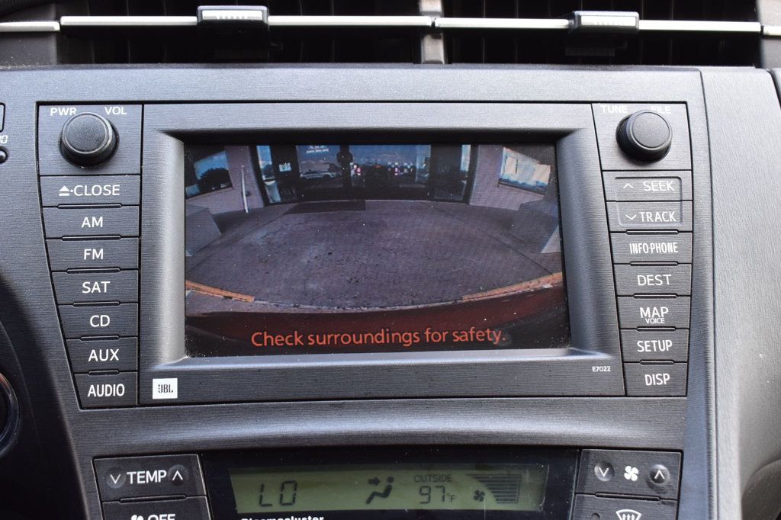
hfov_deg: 37.9
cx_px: 390
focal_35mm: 52
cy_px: 260
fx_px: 1139
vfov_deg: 25.7
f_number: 8
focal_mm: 35
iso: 400
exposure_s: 1/50
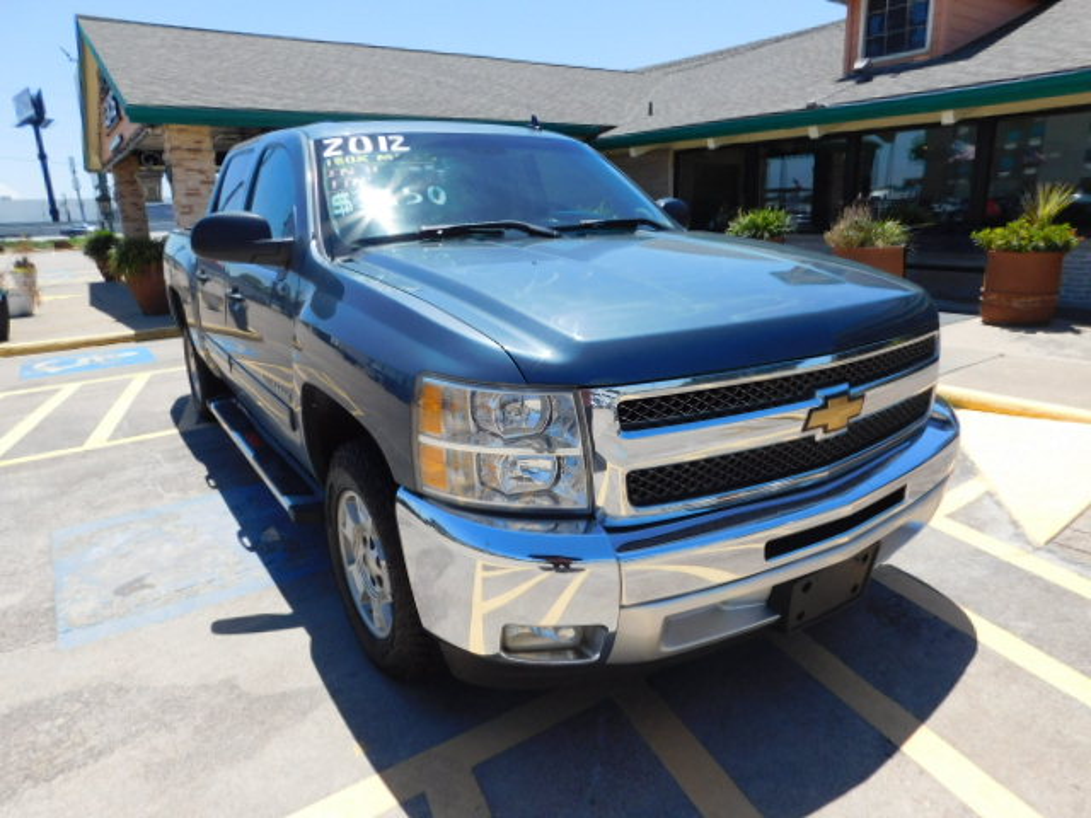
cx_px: 546
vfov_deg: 58.9
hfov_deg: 73.9
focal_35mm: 23
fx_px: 725
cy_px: 409
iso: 125
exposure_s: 1/1250
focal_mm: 4
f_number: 3
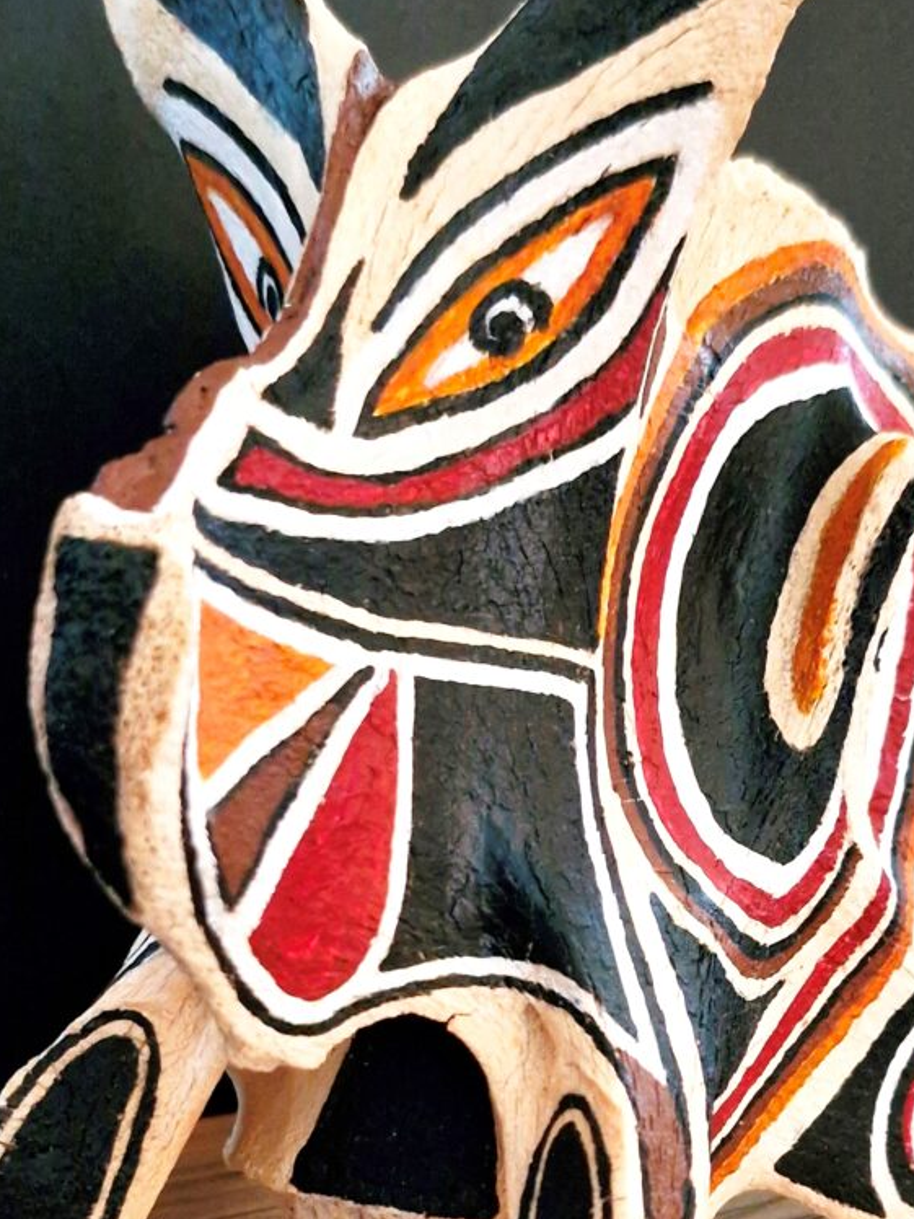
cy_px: 1023
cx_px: 543
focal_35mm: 63
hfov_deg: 23.3
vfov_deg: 29.8
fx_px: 2218
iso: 1250
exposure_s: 1/25
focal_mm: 5.54
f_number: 1.8
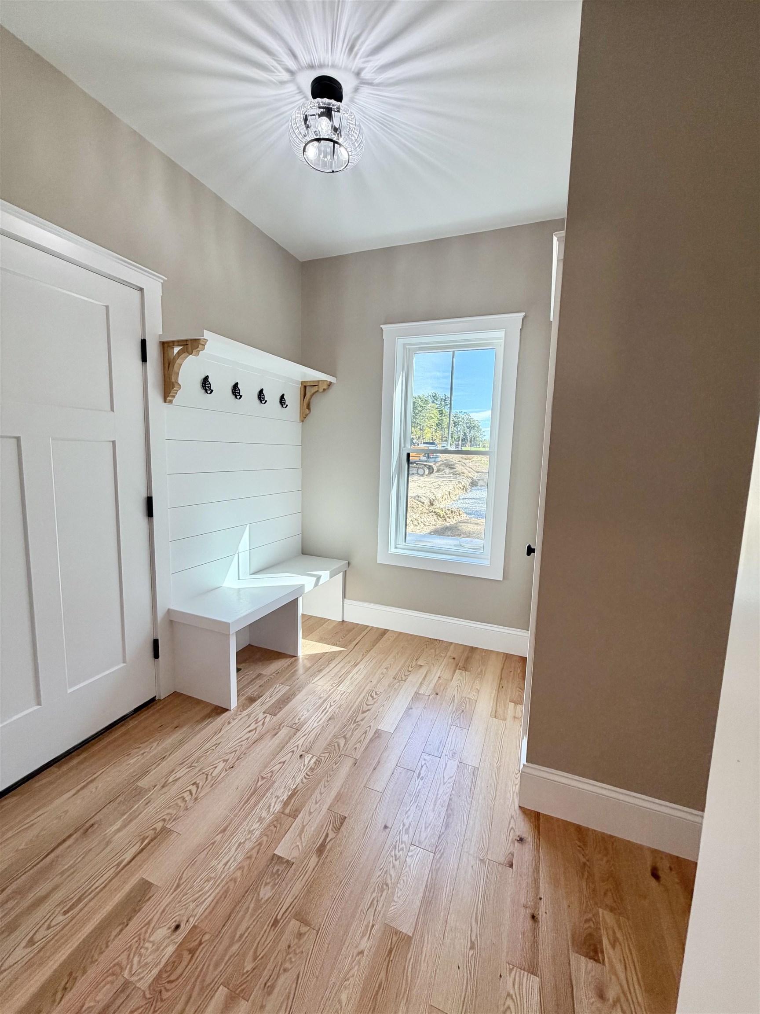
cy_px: 507
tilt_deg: -8.1
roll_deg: -1.1
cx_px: 380
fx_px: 410
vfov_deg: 102.1
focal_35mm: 14
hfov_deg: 85.7
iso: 100
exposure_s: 1/120
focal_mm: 2.22
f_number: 2.2
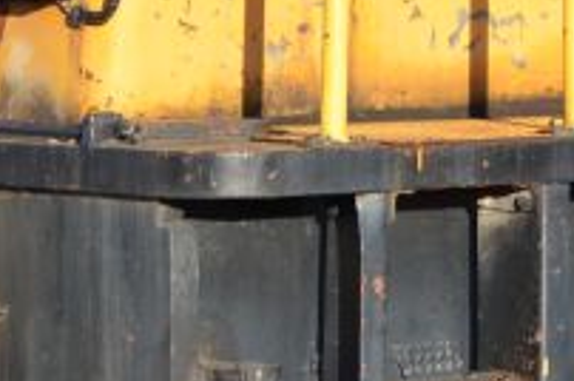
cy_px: -82
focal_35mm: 213
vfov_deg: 6.4
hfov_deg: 9.5
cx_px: 762
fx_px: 3391
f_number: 4
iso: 400
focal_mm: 28
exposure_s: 1/2000
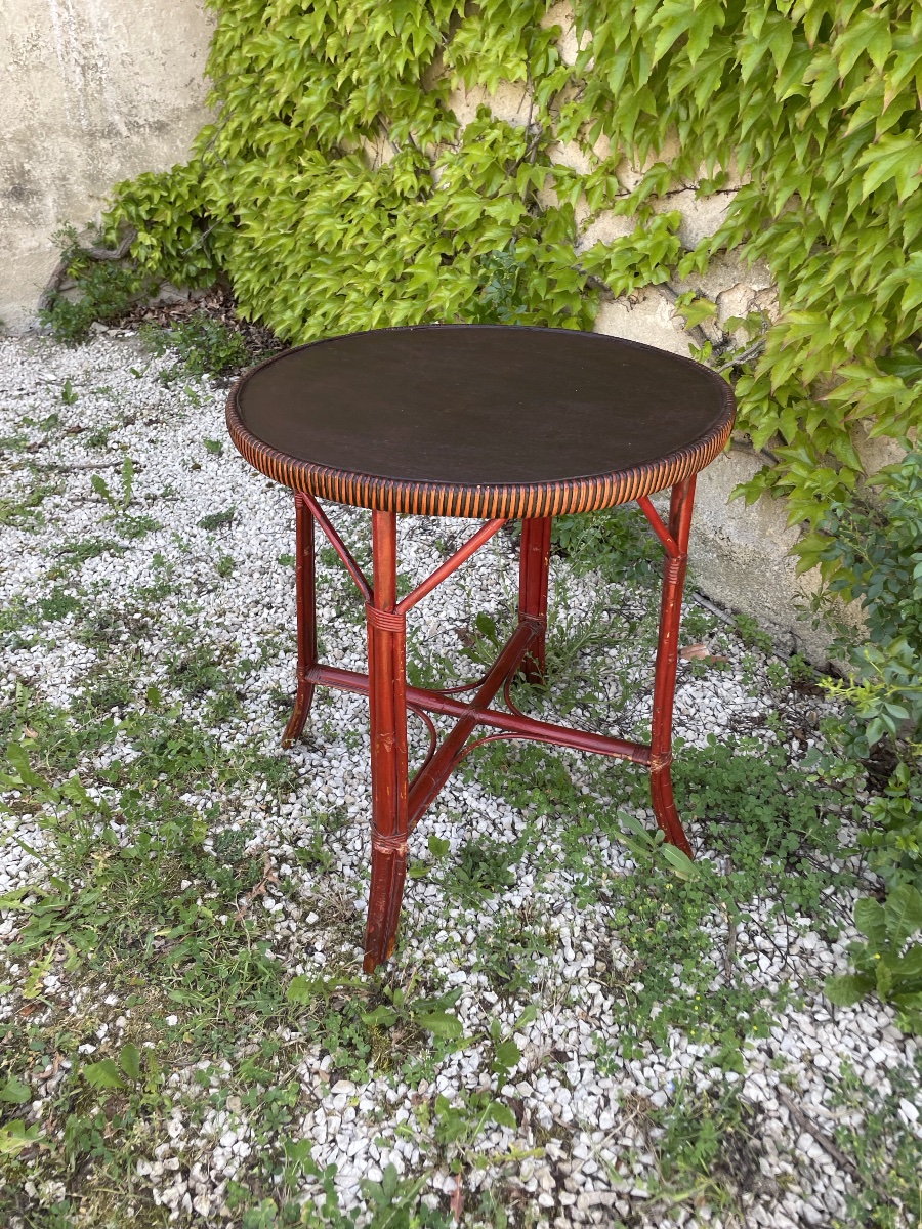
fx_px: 923
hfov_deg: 53.1
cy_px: 614
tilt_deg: -31.3
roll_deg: -2.5
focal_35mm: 26
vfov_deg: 67.3
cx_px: 461
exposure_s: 1/272
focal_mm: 4.2
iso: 32
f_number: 1.6
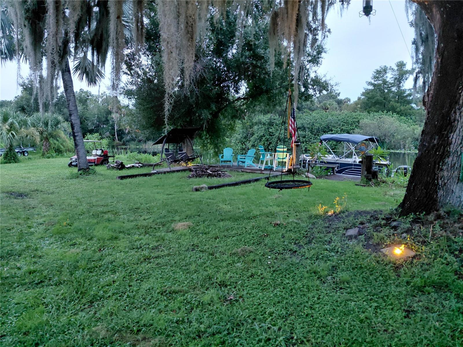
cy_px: 174
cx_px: 232
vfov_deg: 54.9
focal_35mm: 25
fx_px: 334
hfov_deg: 69.4
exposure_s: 1/24
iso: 800
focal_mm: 4.69
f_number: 1.8
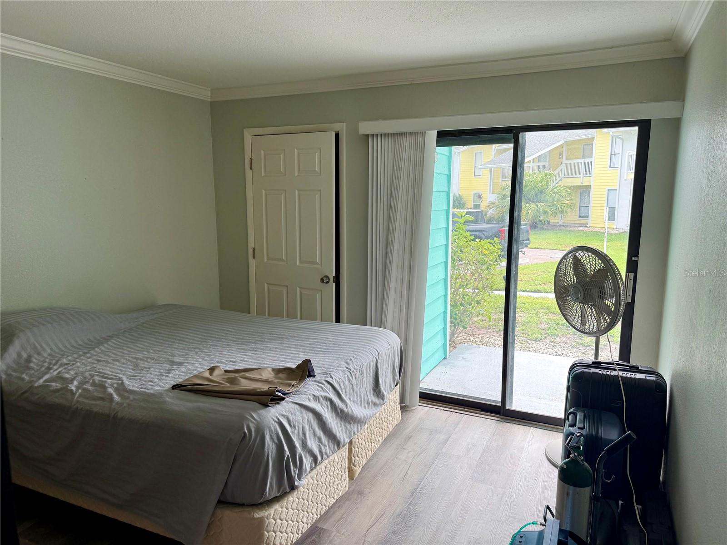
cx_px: 364
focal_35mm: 24
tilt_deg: -8.9
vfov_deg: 56.8
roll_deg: -0.4
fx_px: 504
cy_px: 272
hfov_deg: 71.6
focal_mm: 6.76
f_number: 1.78
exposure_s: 1/671
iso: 80
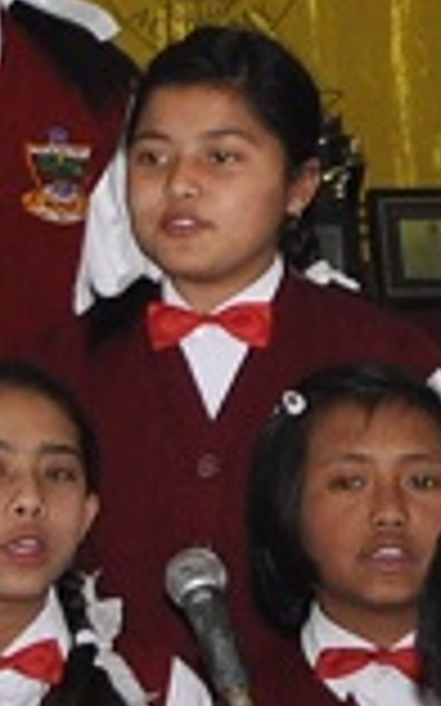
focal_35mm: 526
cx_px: -1721
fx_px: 10124
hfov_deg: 2.4
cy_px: 344
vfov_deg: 4.0
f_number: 4.8
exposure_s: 1/60
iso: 400
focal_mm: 42
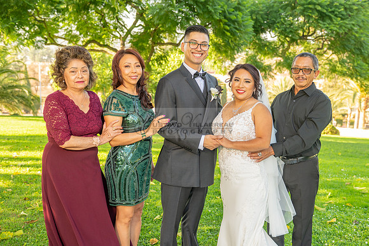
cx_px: 194
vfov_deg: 31.6
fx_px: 435
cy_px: 135
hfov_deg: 46.0
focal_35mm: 42
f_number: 3.5
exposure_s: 1/200
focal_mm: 35
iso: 200
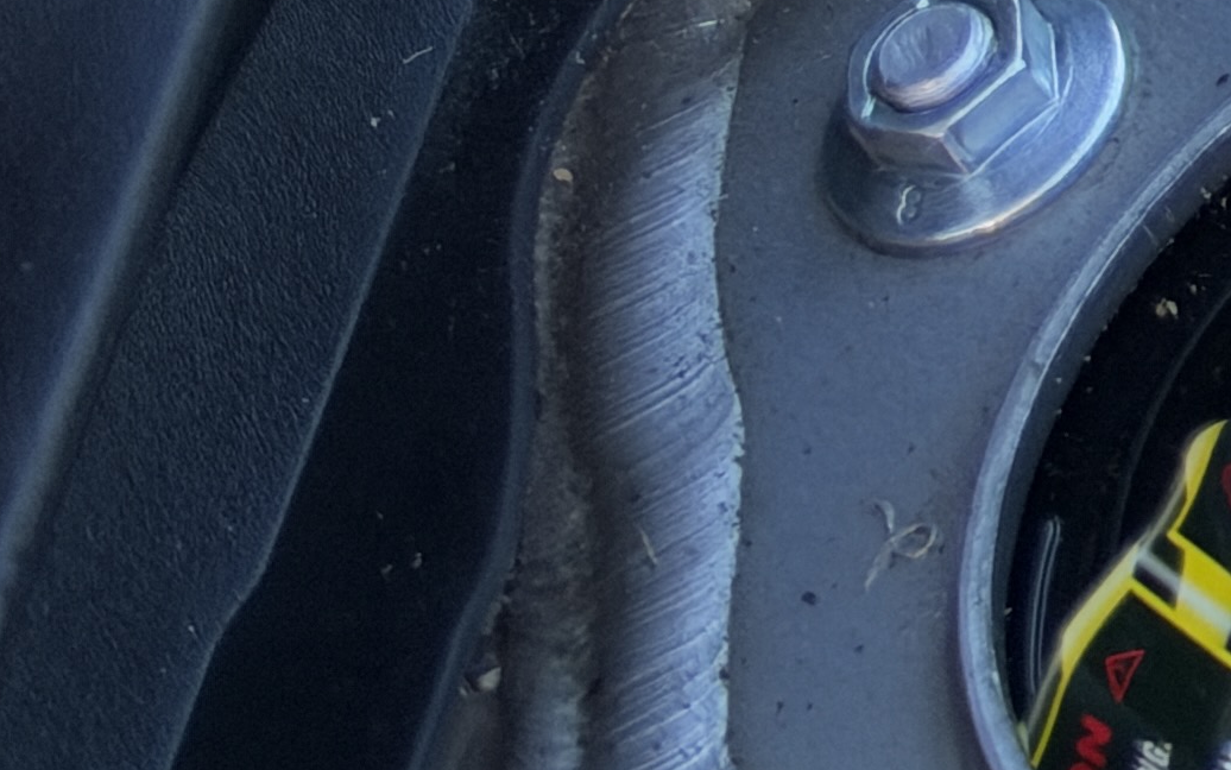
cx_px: 4711
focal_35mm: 198
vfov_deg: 5.8
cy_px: -2147
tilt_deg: -46.2
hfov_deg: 7.7
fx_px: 6644
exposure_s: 1/230
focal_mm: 6.93
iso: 80
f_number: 1.8
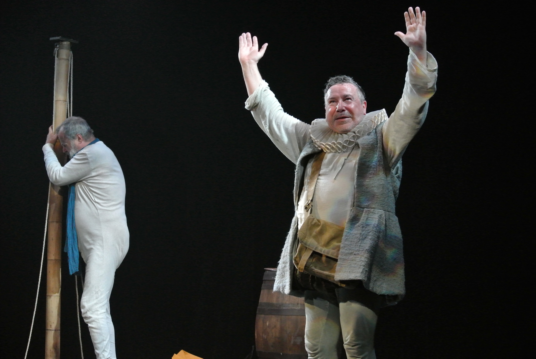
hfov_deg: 25.0
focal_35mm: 81
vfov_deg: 16.9
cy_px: 180
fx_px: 1207
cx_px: 268
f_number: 3.8
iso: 1250
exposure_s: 1/80
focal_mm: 30
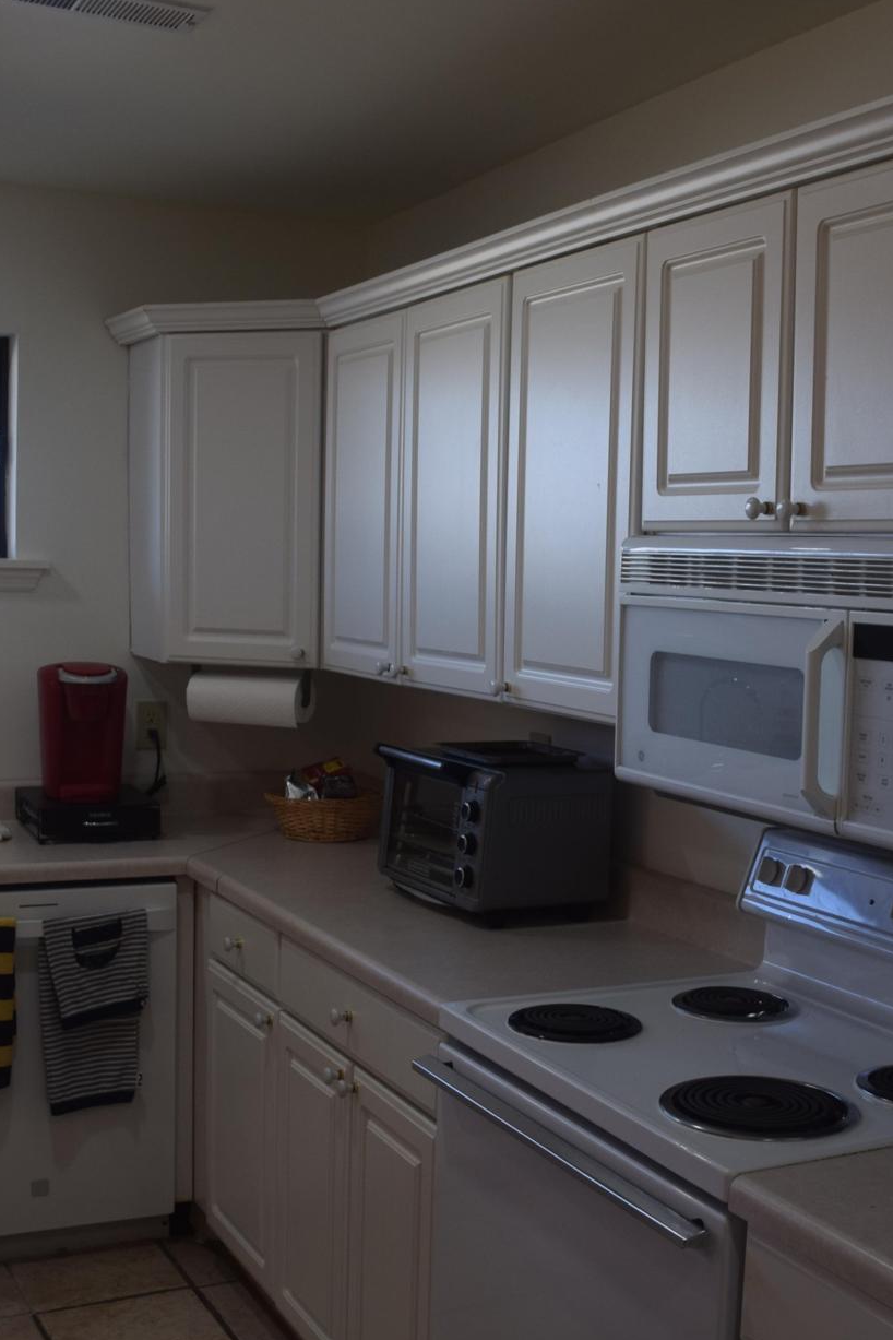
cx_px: 562
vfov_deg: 44.4
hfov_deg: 30.4
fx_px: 1637
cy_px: 762
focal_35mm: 44
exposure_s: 1/125
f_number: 5.6
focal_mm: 20
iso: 400
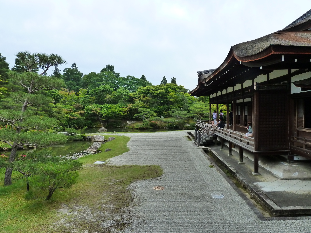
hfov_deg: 69.4
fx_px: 225
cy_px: 116
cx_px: 156
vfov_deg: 54.9
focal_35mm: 25
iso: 200
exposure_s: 1/250
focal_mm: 4.1
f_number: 4
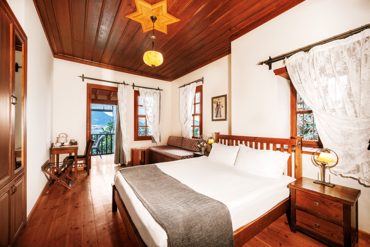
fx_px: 144
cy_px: 124
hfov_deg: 104.3
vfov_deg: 81.2
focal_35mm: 14
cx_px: 185
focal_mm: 9
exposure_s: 1/6
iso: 320
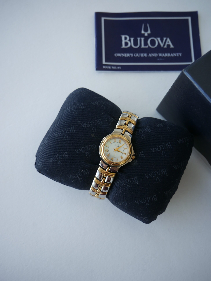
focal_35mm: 34
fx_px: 276
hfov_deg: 41.8
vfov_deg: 53.9
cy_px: 140
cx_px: 106
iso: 200
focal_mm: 17
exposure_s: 1/125
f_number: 3.8
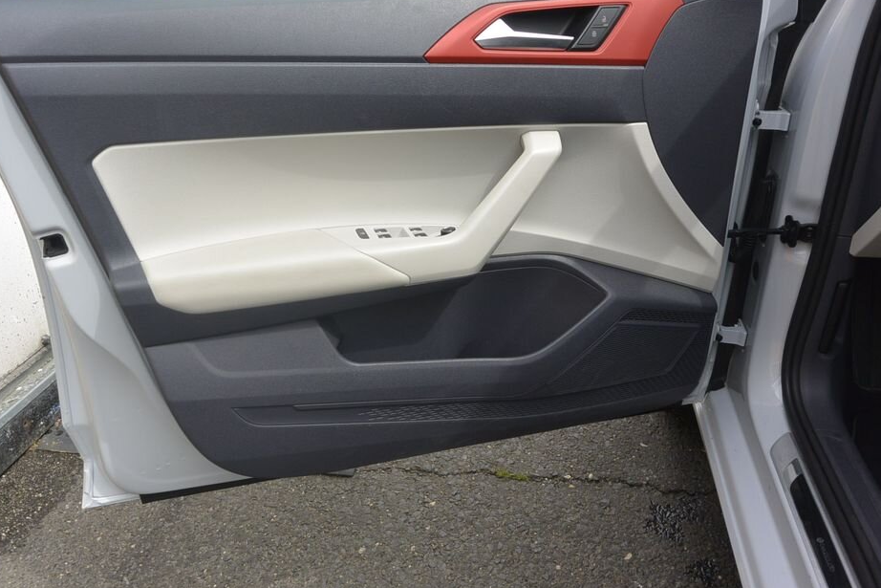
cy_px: 283
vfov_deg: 43.6
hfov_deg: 61.9
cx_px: 430
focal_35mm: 30
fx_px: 734
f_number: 4
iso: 160
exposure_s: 1/500
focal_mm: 10
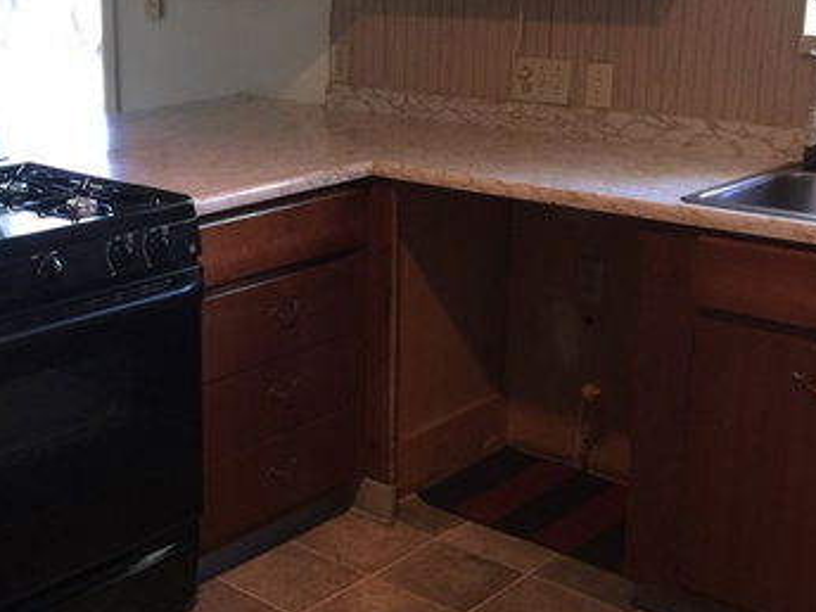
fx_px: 1273
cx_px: 183
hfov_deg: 34.6
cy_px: 259
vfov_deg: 27.0
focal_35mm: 54
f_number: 2.2
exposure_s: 1/17
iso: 40
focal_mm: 4.15
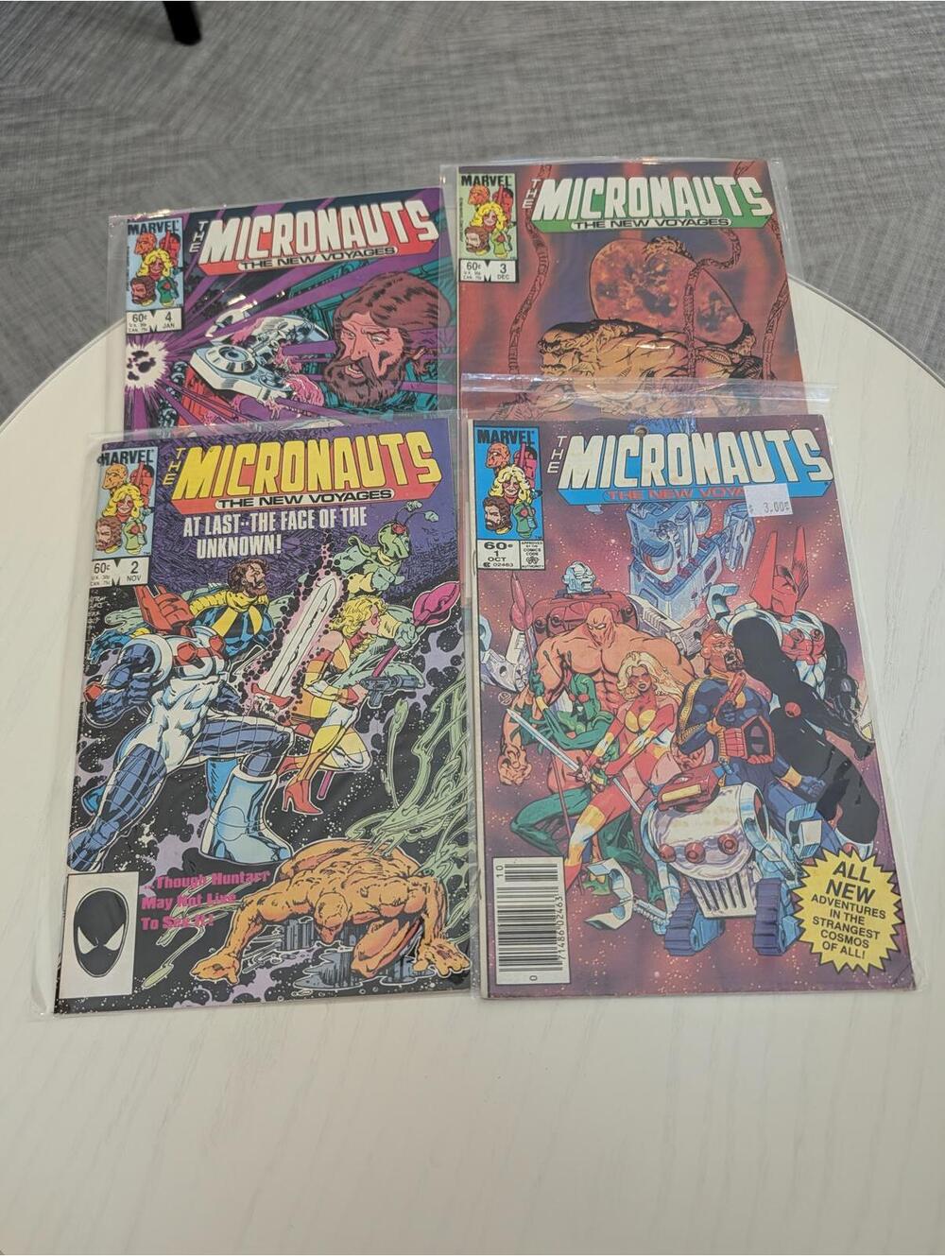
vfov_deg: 71.5
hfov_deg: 56.9
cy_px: 628
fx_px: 872
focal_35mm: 24
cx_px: 472
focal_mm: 6.9
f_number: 1.68
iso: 221
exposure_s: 1/86.8
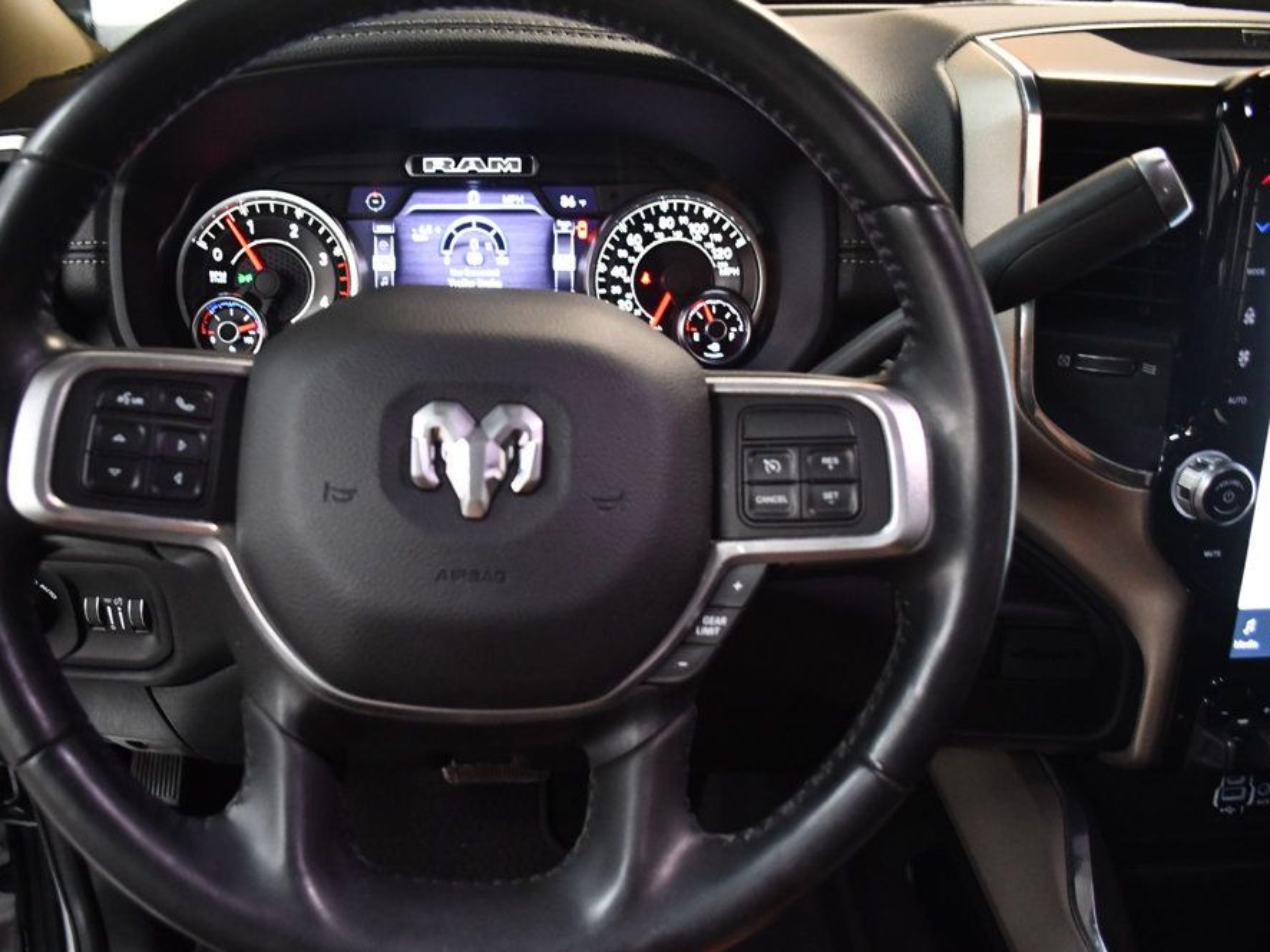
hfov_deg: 59.8
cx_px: 556
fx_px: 1100
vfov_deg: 46.8
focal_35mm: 30
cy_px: 475
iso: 3200
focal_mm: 18
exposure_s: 1/80
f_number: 3.5
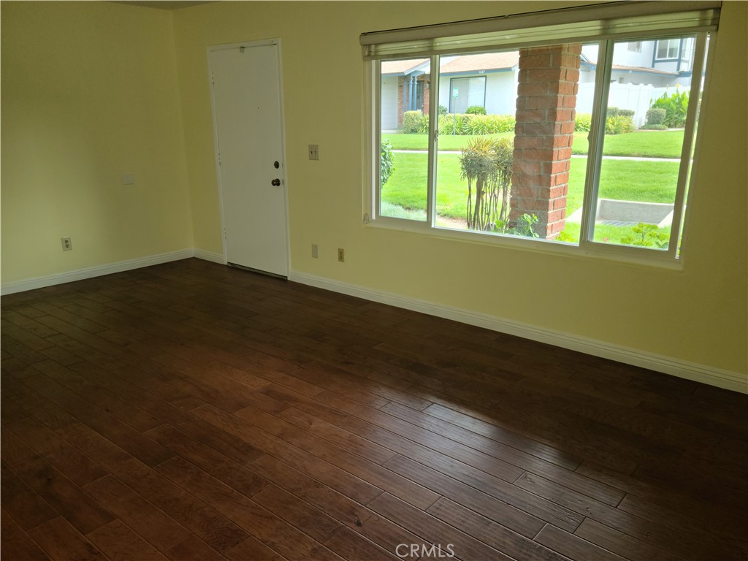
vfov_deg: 49.7
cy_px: 280
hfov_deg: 63.4
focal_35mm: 28
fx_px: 605
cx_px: 374
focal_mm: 5.9
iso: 100
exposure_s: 1/60
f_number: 2
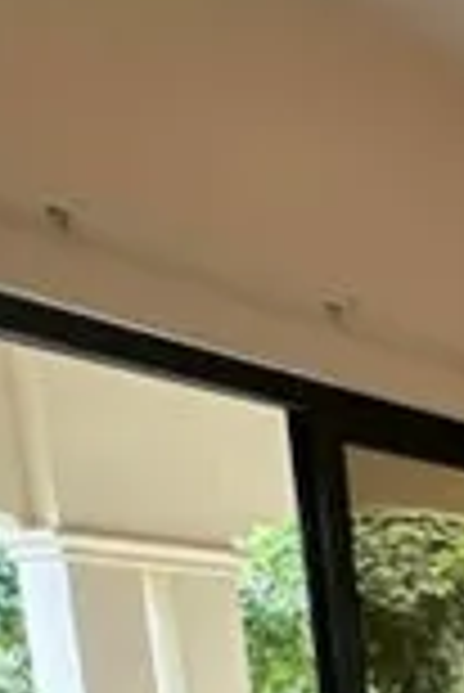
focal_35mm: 60
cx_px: 993
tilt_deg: -11.2
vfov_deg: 27.4
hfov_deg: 16.1
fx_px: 1157
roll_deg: -0.1
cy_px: 918
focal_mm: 2.22
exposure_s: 1/99
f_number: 2.2
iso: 160
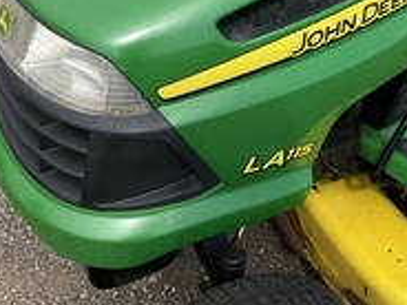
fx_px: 741
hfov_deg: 30.6
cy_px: 71
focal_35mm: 63
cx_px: 252
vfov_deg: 23.0
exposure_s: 1/1035
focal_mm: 3
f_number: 1.8
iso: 25
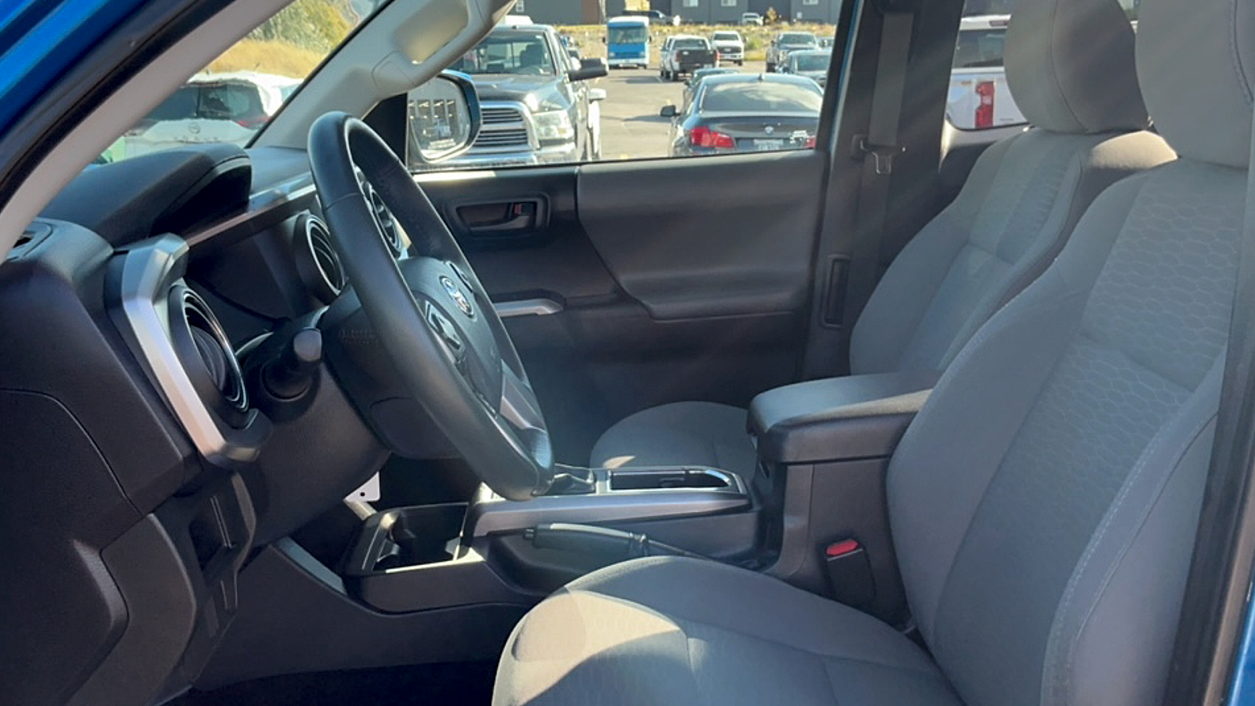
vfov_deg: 35.6
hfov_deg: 59.5
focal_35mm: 33
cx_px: 623
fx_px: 1098
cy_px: 380
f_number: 1.8
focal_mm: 3
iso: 32
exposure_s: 1/131
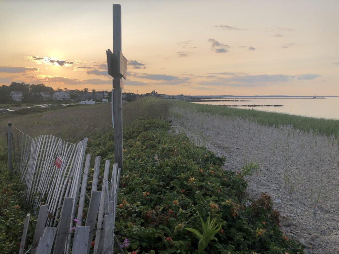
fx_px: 274
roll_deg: +0.8
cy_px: 127
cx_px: 170
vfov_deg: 49.7
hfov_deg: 63.4
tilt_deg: -7.9
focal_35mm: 28
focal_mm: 3.99
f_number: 1.8
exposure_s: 1/1350
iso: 20
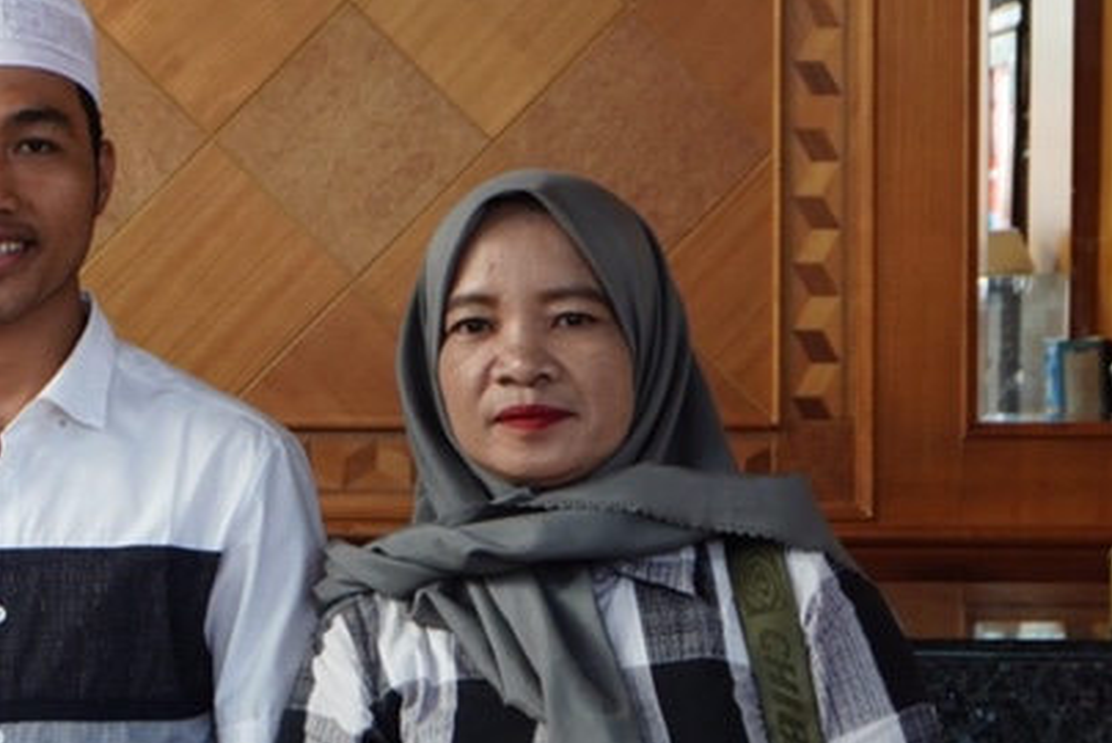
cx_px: -157
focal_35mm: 114
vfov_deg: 12.0
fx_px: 3524
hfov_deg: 17.3
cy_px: 446
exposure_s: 1/125
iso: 320
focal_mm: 24
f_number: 4
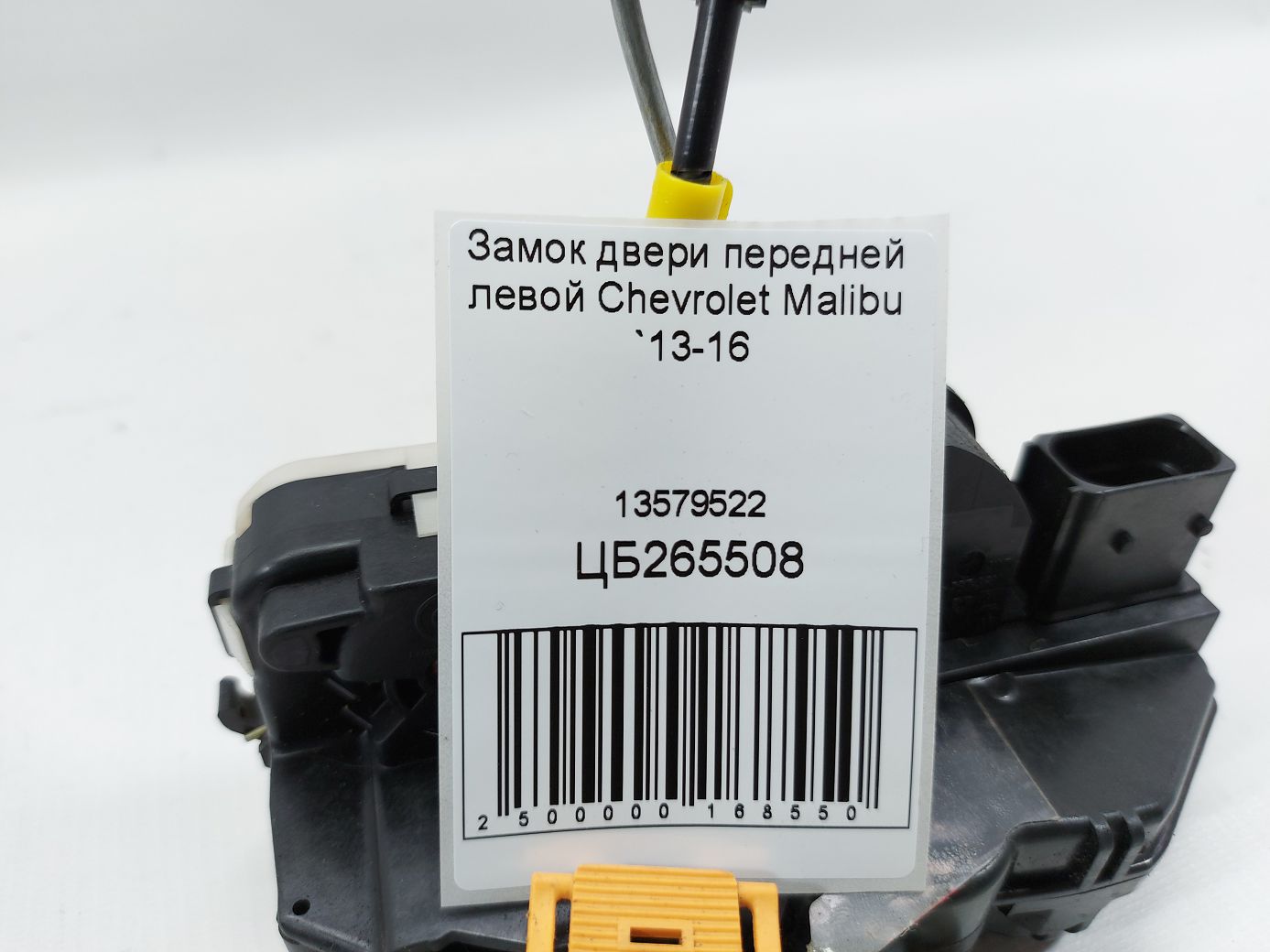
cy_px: 476
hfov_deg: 71.6
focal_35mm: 24
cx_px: 635
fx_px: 880
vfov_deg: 56.8
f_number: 1.8
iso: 50
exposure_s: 1/50
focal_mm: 5.23
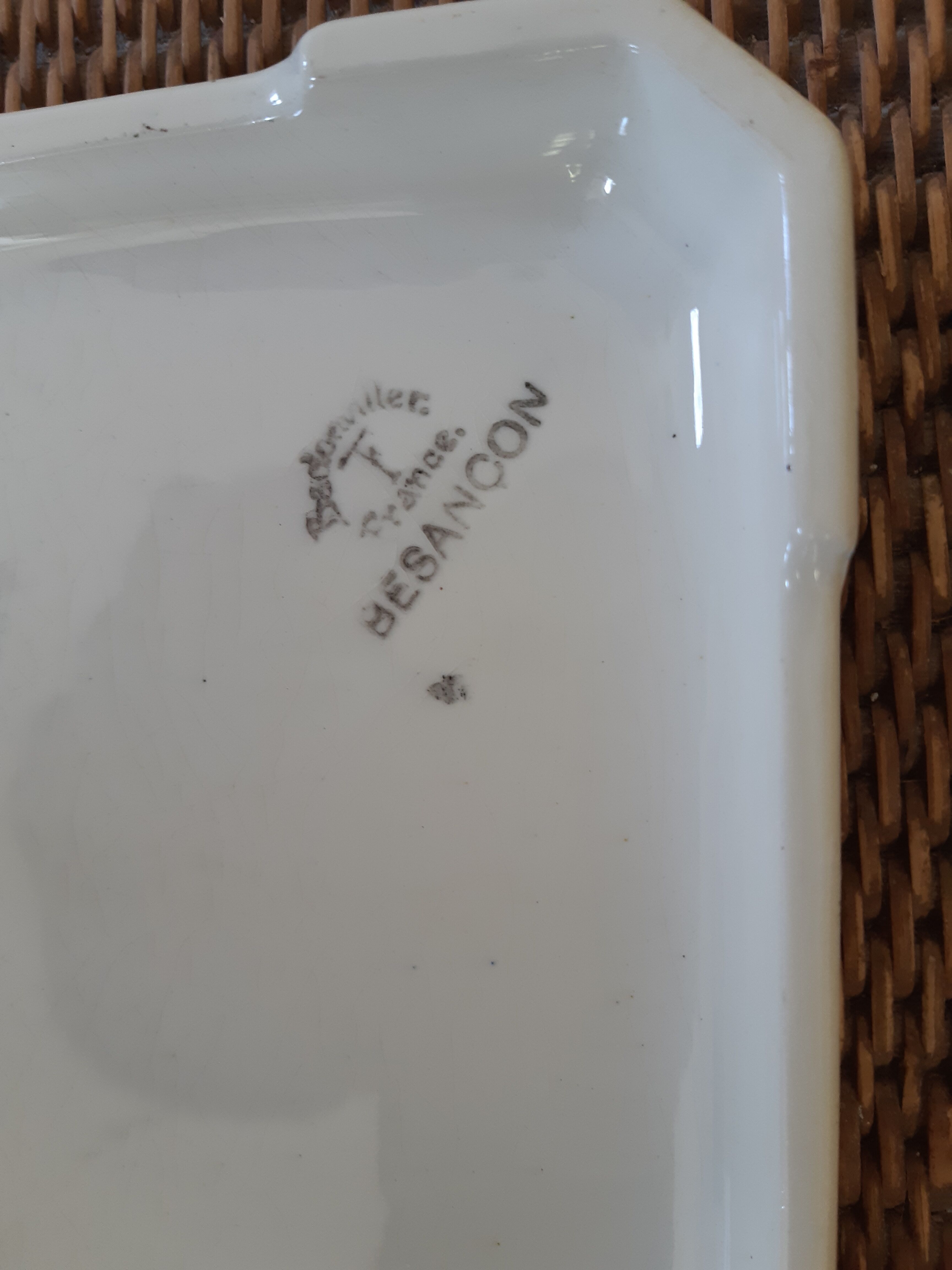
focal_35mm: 26
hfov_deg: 53.1
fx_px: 953
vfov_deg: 67.3
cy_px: 635
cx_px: 476
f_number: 1.7
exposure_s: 1/50
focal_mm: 3.92
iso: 100
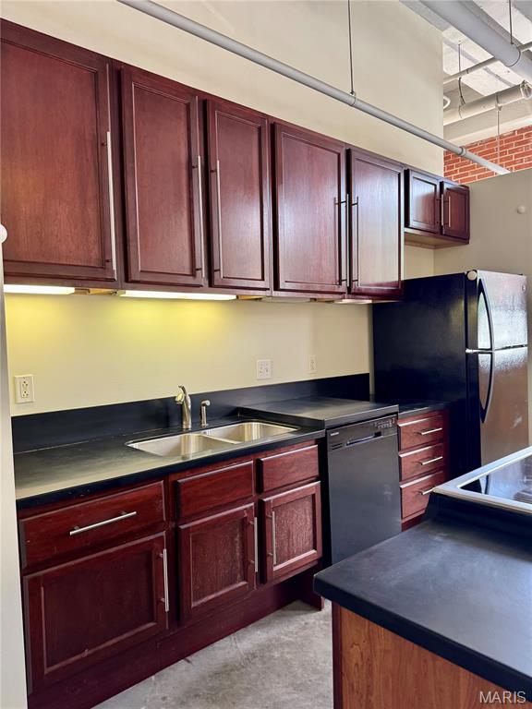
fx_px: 492
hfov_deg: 56.8
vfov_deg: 71.6
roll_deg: +1.8
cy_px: 354
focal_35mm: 24
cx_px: 266
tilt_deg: -1.4
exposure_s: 1/60
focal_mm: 6.76
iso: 250
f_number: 1.78
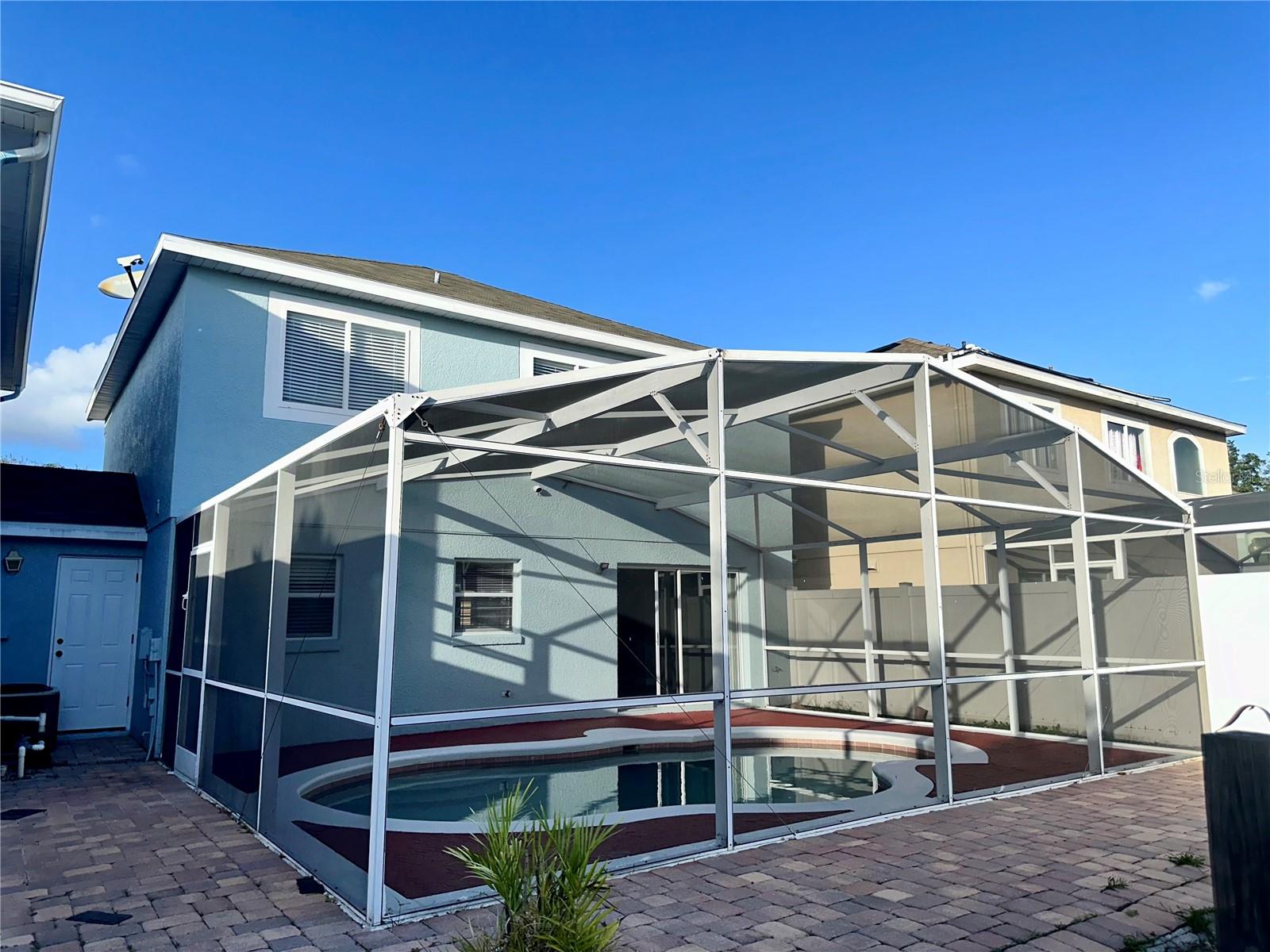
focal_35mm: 24
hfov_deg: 71.6
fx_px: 881
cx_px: 635
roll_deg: +0.7
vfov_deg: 56.8
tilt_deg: +9.3
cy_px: 476
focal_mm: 6.86
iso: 80
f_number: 1.78
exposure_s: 1/3472
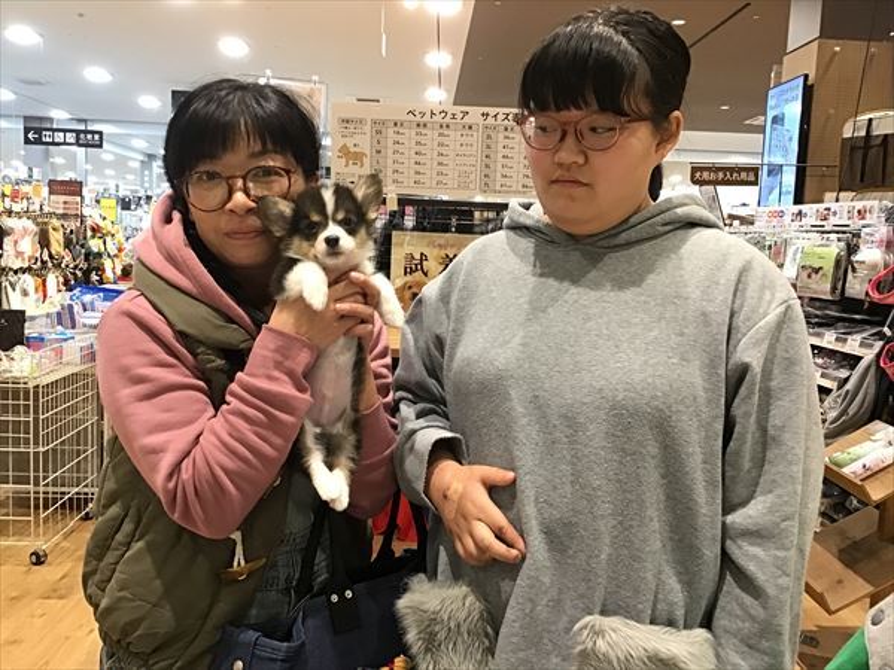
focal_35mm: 31
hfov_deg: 58.4
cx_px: 447
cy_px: 335
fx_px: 801
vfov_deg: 45.4
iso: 125
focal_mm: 3.3
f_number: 2.4
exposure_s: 1/30
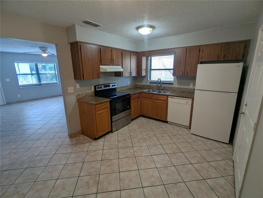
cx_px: 132
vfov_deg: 78.2
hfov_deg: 94.4
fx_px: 122
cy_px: 99
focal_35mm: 16
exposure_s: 1/60
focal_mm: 2.35
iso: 73
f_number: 2.2
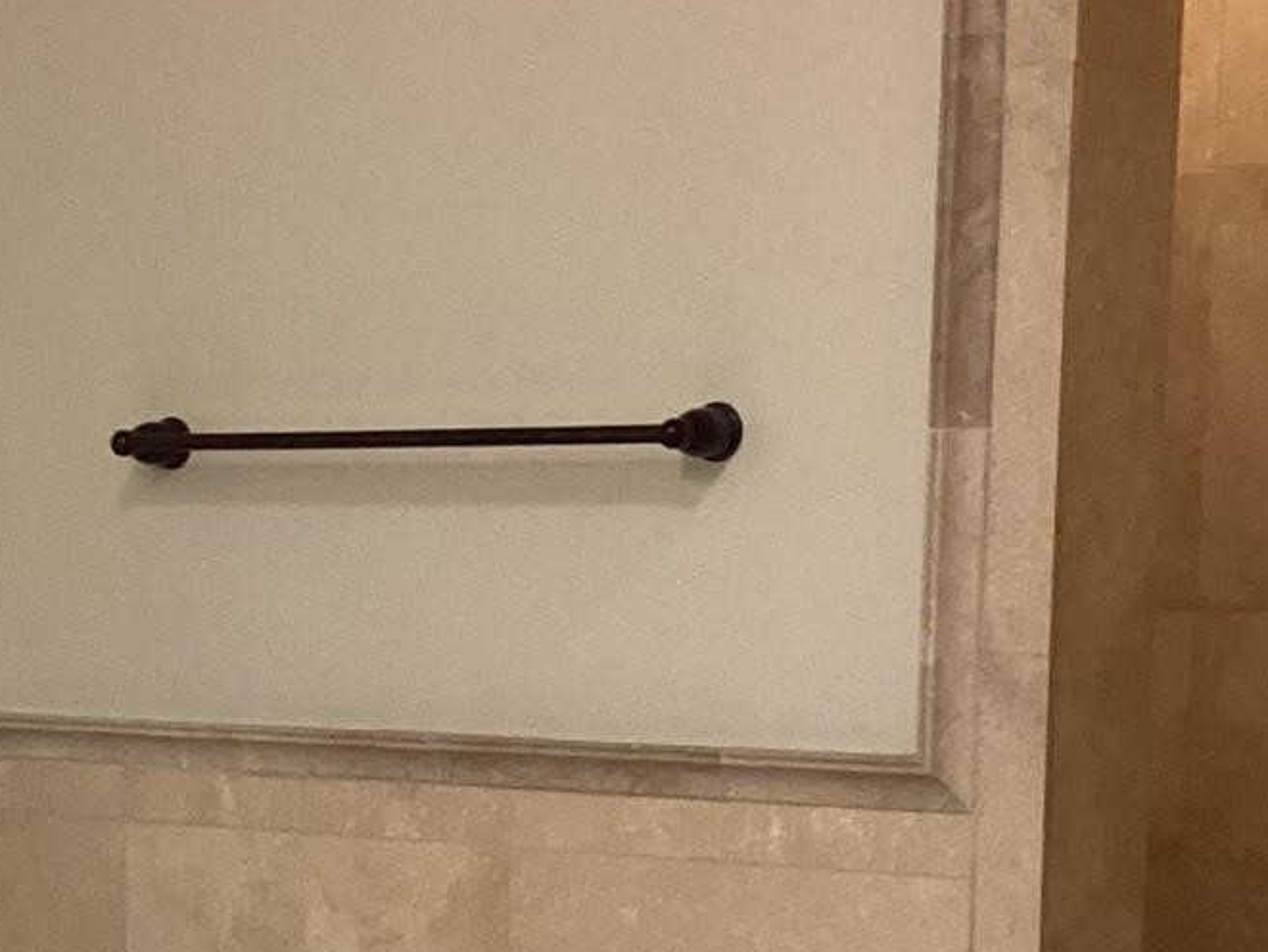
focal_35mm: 96
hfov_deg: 20.0
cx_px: 109
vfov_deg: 15.1
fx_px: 3517
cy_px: 1008
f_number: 2.4
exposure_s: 1/40
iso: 320
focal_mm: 3.3
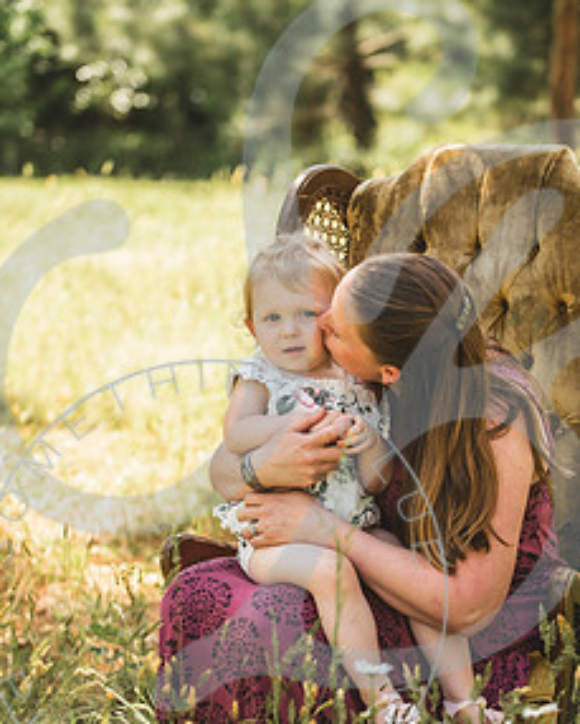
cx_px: 327
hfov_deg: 12.8
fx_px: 2595
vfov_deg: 15.9
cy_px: 403
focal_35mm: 121
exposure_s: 1/400
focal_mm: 82
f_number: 2.8
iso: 100
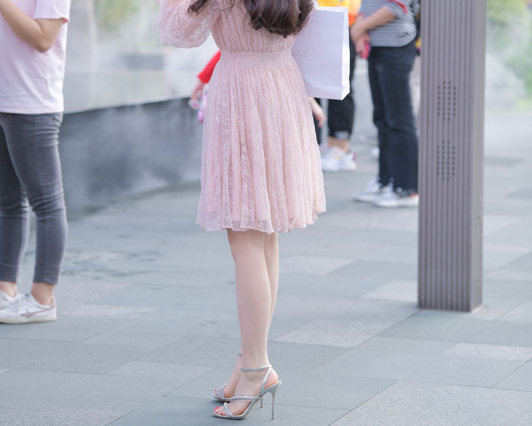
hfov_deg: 10.5
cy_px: 70
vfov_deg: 8.4
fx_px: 2897
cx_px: 267
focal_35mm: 184
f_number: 4
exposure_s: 1/1000
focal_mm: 130
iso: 400
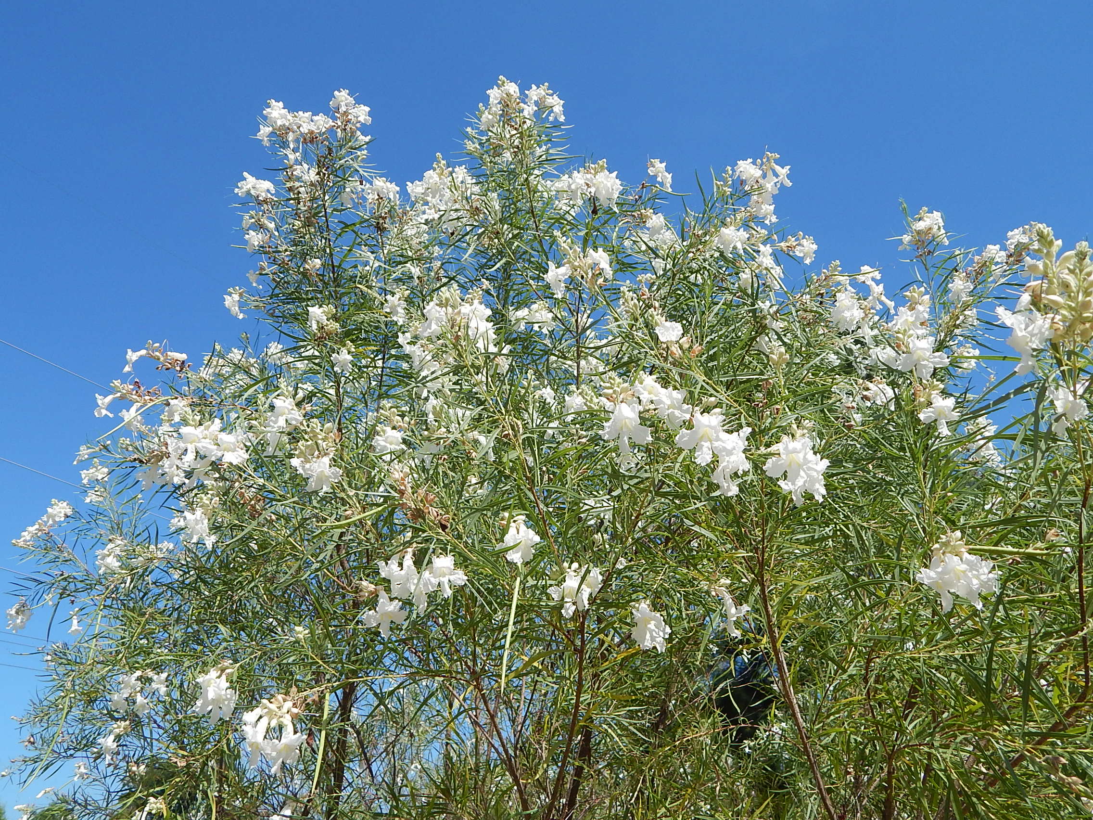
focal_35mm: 28
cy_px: 410
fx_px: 884
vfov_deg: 49.7
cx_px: 546
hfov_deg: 63.4
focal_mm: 5.1
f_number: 6.3
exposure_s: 1/400
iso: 125
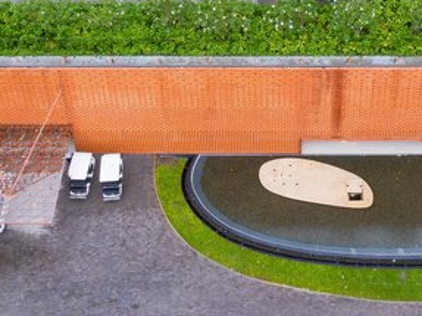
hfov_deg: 25.9
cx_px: 276
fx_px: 914
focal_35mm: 75
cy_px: -40
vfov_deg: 18.8
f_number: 8
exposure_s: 1/80
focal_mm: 10.26
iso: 100
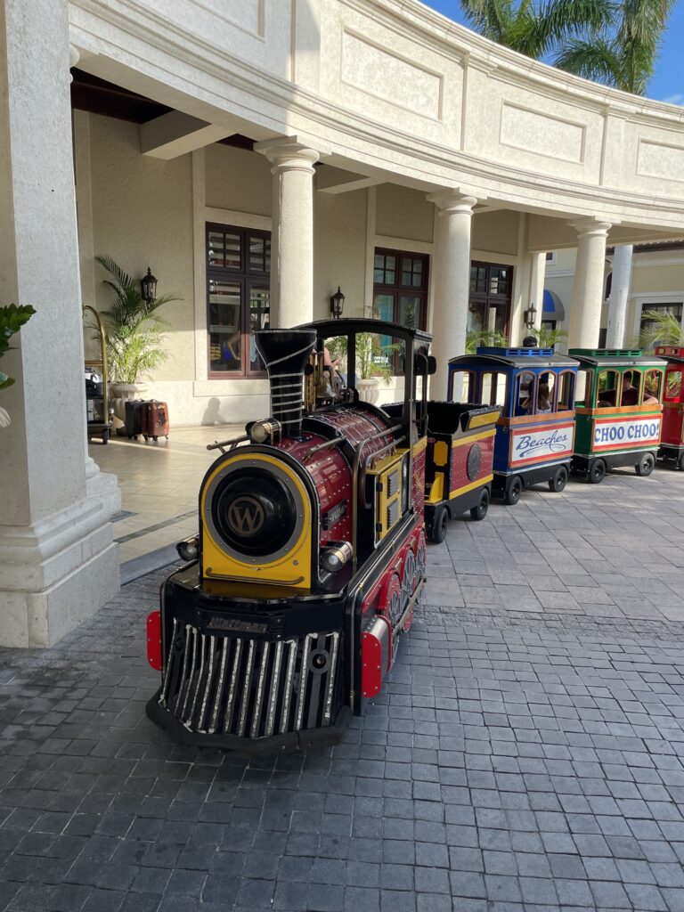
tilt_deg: -7.6
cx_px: 342
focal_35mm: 26
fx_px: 685
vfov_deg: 67.3
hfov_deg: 53.1
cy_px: 456
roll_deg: -0.8
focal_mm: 4.2
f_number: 1.6
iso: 32
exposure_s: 1/940
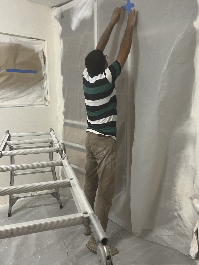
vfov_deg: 60.0
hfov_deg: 46.8
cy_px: 128
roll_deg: +3.0
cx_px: 105
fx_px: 230
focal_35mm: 30
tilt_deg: -9.7
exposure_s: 1/41
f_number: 1.5
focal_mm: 5.7
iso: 160
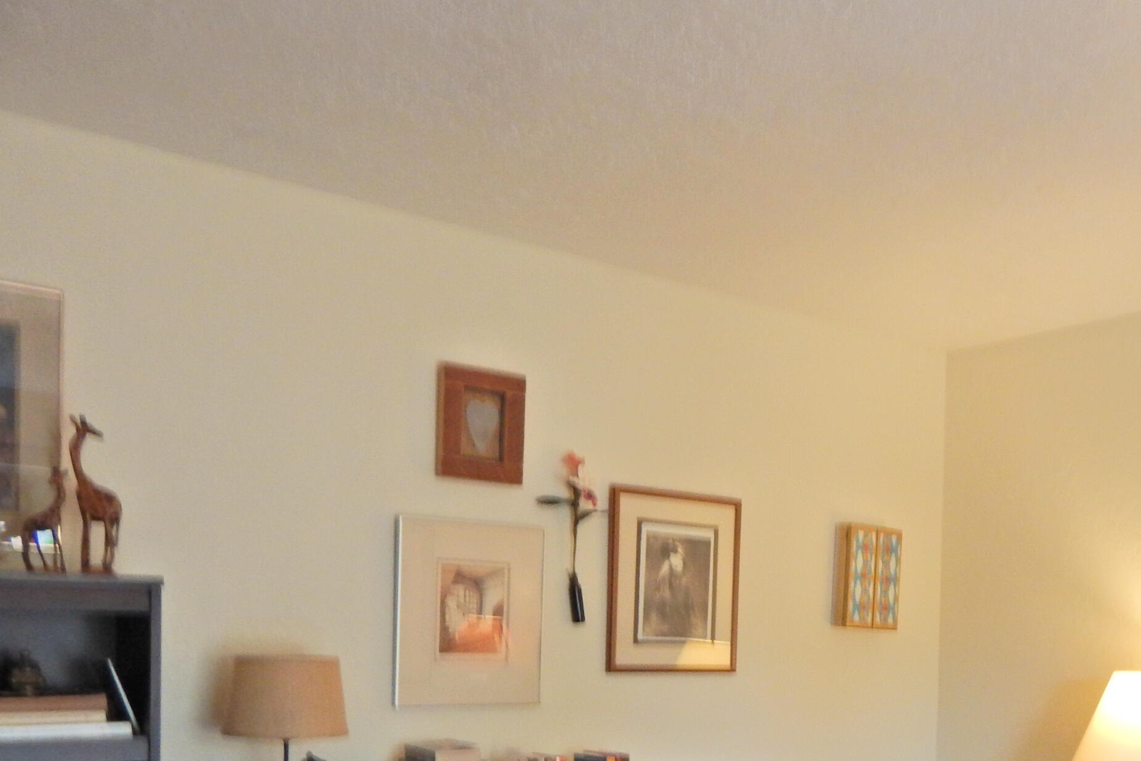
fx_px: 1173
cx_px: 854
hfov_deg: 49.8
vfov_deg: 34.1
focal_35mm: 37
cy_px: 675
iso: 220
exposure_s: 1/30
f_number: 3
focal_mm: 4
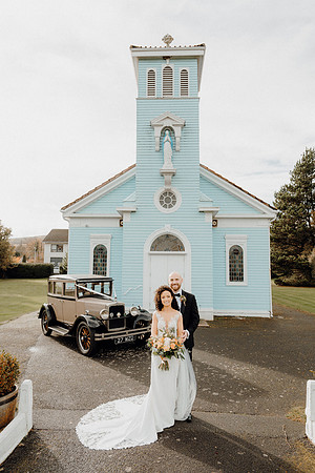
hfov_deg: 53.1
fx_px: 315
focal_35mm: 24
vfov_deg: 73.7
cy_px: 236
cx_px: 158
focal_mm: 24
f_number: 3.5
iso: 125
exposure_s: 1/500
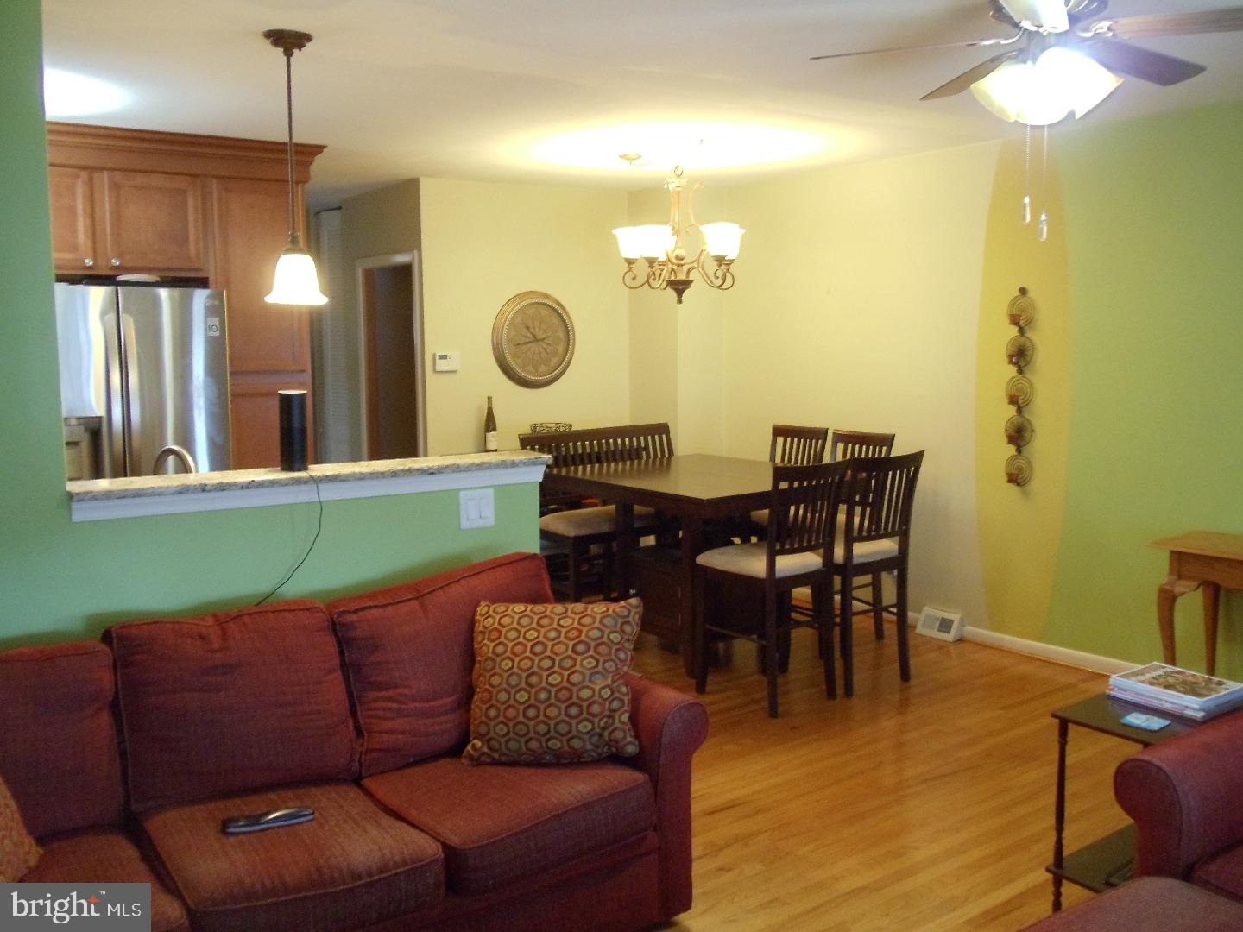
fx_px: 1580
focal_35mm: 44
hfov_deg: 42.9
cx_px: 622
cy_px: 466
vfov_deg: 32.9
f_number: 3.5
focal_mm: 6
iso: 400
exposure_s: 1/13
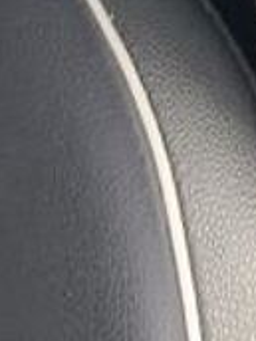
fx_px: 1834
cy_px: -606
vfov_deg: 9.0
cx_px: 548
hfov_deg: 7.6
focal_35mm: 186
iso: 173
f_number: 1.7
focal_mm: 5.24
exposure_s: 1/50
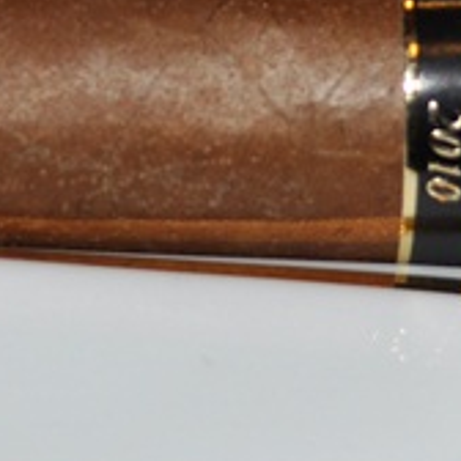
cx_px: 239
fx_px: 3194
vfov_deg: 8.2
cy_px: 52
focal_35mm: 212
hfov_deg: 8.3
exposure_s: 1/60
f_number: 4.5
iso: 200
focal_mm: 28
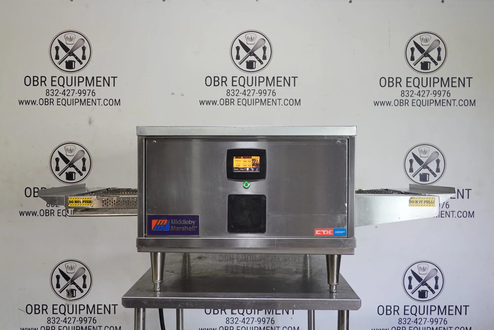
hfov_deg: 55.8
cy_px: 165
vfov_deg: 38.9
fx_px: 467
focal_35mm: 34
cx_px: 247
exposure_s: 1/40
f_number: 3.5
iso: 320
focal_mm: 12.51
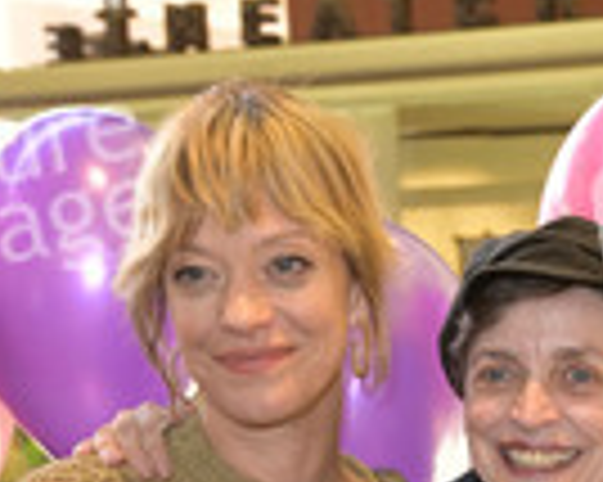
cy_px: 887
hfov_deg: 19.5
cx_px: 414
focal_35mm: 98
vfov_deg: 13.8
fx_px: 1748
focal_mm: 35
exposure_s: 1/60
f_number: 4.5
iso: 3200
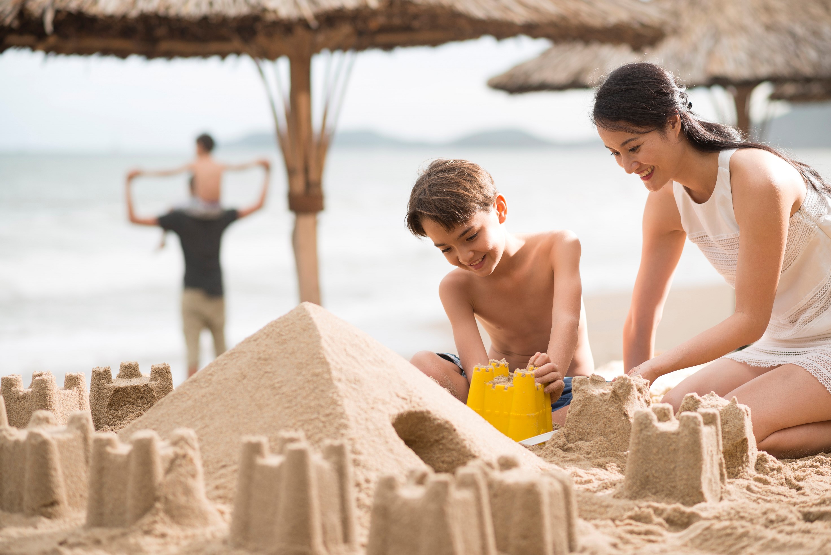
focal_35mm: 85
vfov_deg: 16.1
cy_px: 278
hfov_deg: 23.9
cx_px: 416
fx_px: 1963
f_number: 2.8
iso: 100
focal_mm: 85
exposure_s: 1/50
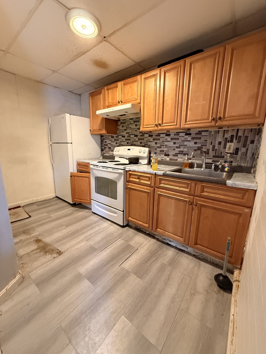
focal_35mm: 14
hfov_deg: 85.7
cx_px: 133
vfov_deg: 102.1
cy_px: 177
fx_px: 143
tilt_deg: -11.9
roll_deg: -1.7
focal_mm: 2.22
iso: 640
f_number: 2.2
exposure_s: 1/60
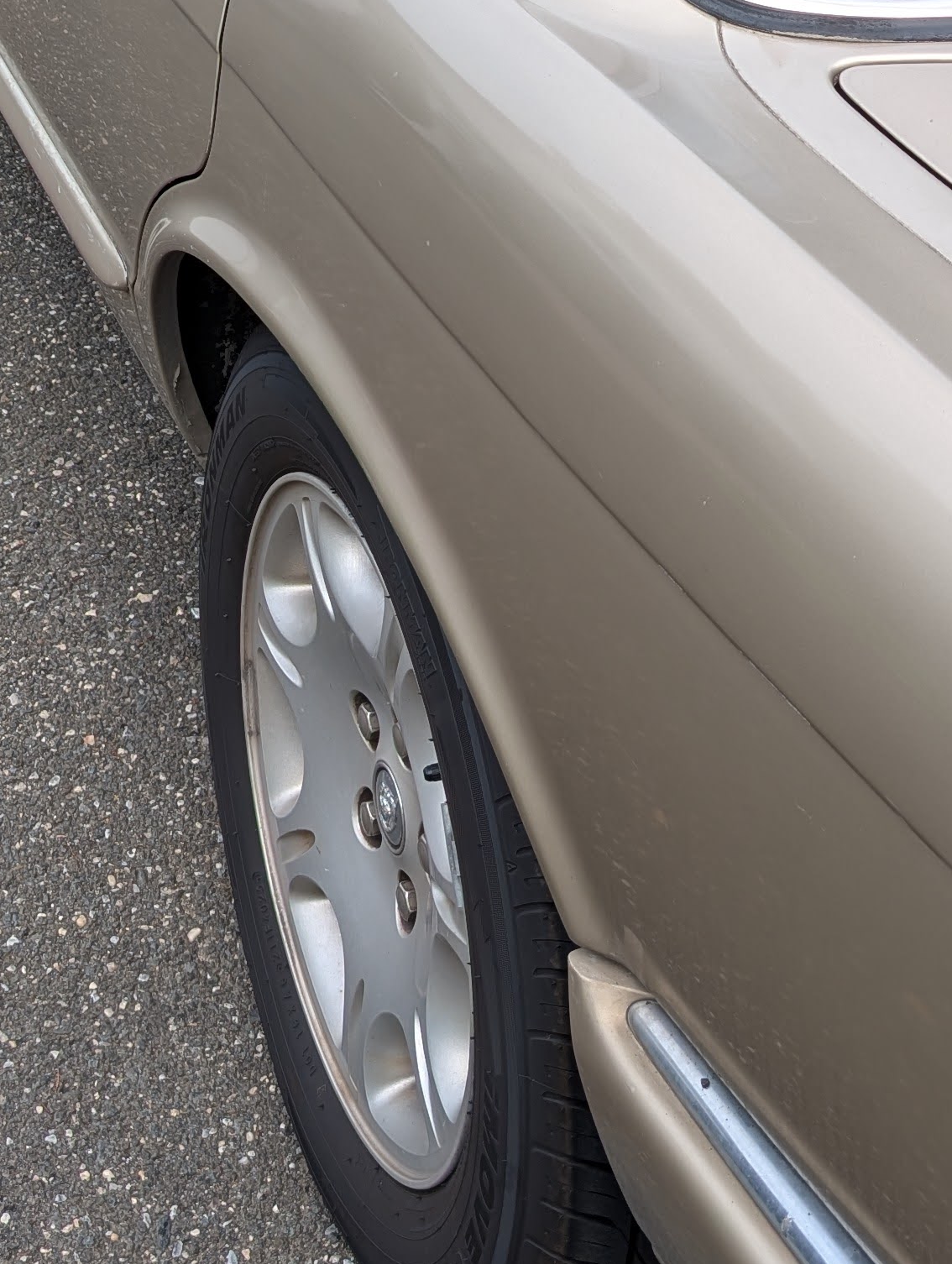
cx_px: 296
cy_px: -116
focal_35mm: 65
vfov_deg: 27.3
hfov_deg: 22.5
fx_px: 2377
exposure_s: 1/504
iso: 19
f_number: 1.68
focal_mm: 6.9
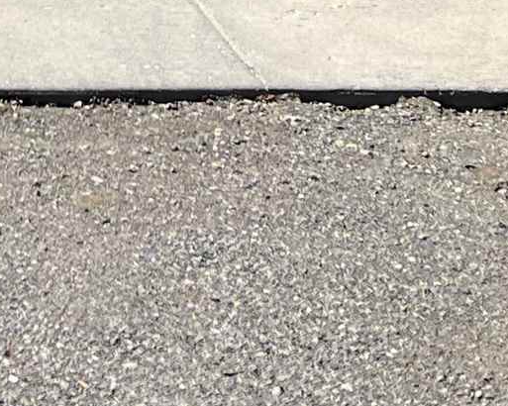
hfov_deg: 12.1
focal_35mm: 152
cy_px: -720
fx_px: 2284
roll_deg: +0.3
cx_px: -247
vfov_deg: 8.7
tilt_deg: +6.3
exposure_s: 1/3460
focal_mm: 5.7
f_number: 1.5
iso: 50
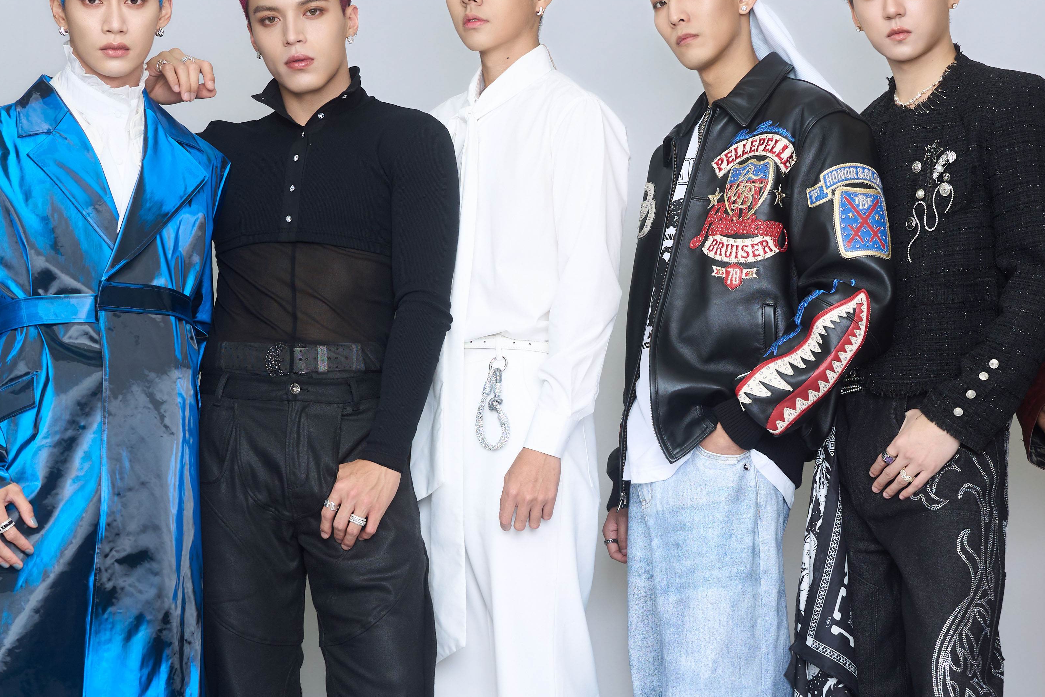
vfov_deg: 19.2
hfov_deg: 28.5
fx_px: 2053
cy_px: 479
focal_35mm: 71
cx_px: 611
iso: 200
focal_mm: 32.8
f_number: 4.5
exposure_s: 1/250
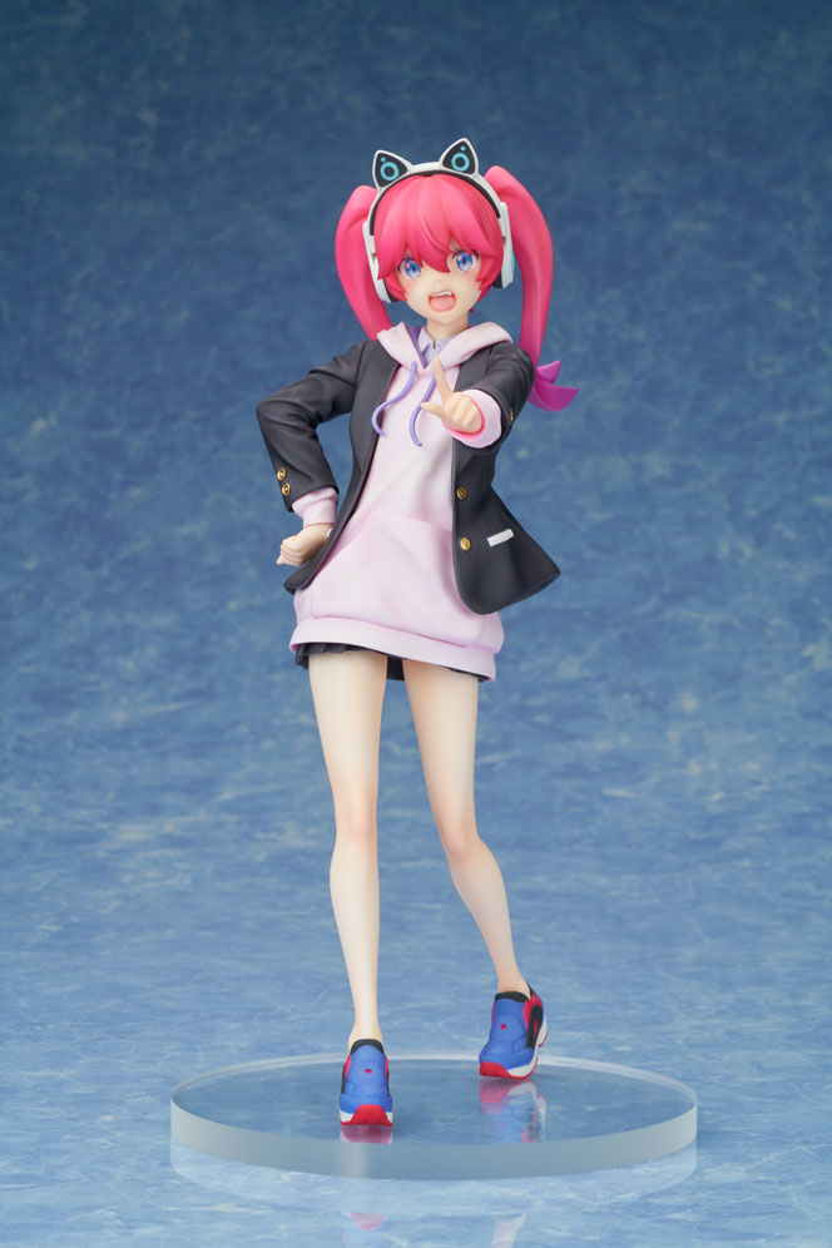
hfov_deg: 15.2
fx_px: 3120
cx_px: 416
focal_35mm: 90
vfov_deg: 22.6
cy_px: 624
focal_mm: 90
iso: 100
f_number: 22
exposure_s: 1/2.5
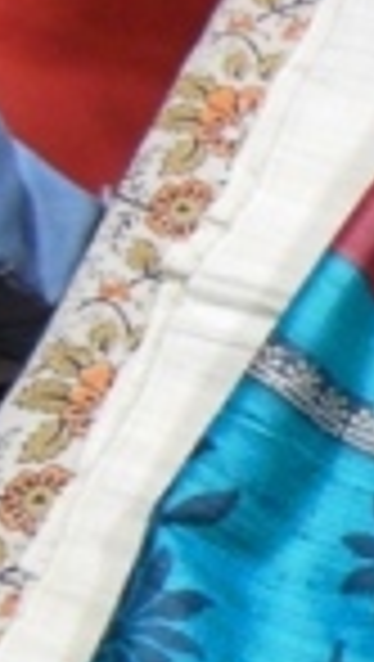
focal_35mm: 83
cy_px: 558
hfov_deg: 11.7
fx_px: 1459
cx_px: 919
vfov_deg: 25.0
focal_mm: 4.5
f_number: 3.2
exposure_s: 1/13
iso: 400
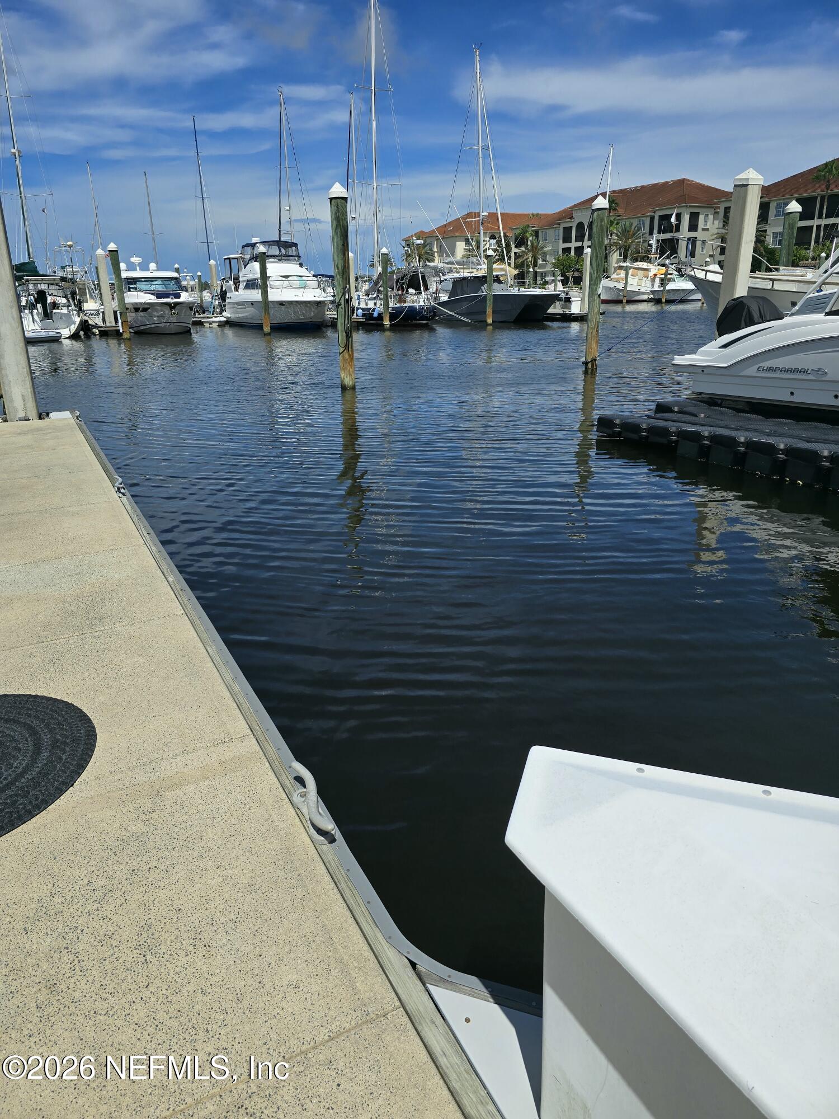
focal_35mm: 23
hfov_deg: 58.9
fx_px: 743
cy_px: 560
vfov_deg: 73.9
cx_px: 420
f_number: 1.7
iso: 12
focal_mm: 6.3
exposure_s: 1/1525
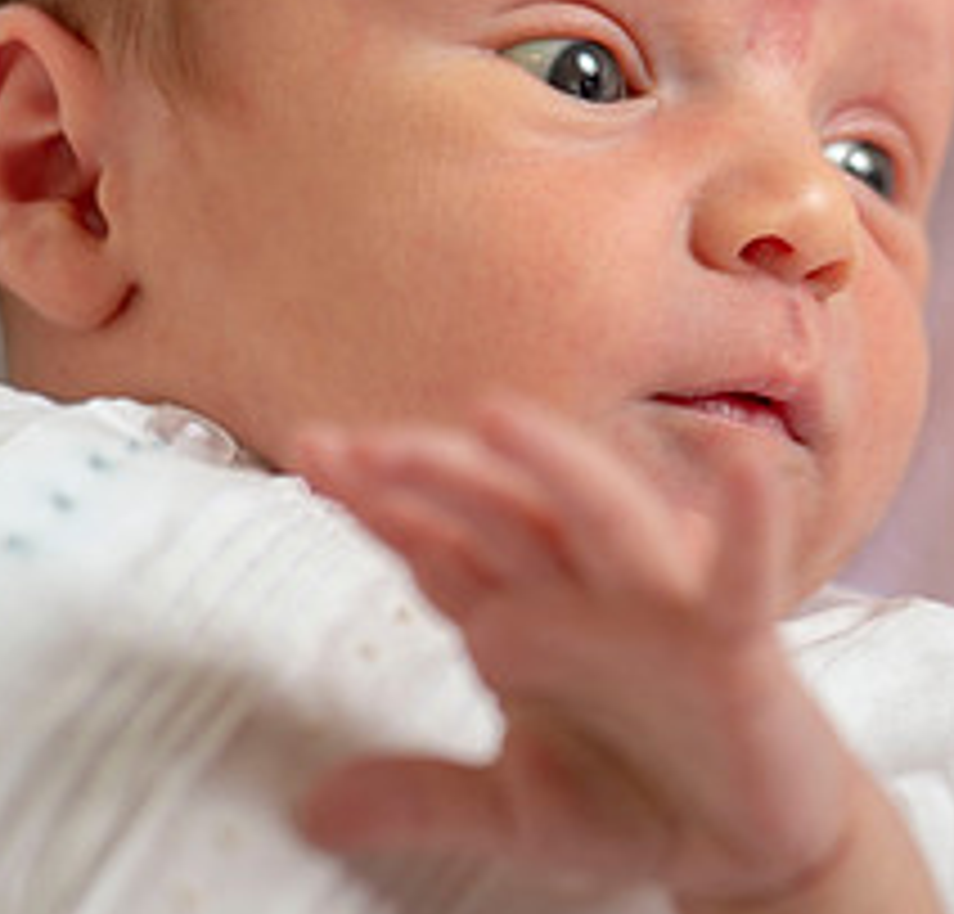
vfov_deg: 3.0
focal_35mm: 569
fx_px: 17369
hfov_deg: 3.1
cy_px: 384
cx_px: 711
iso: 80
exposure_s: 1/250
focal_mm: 190
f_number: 2.8
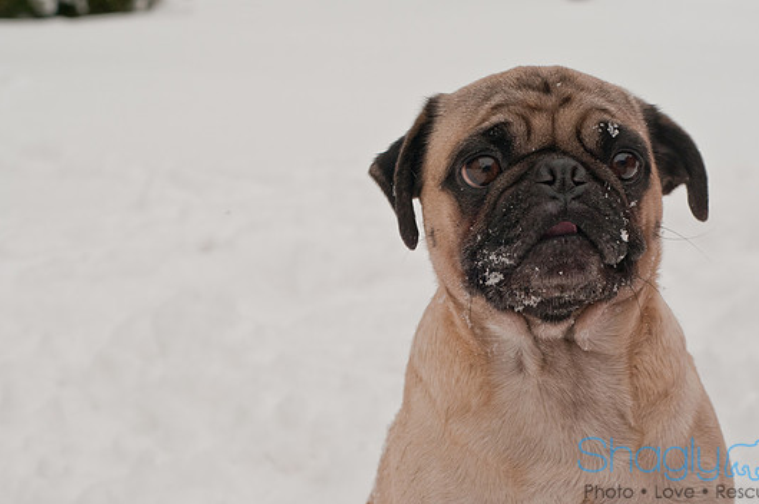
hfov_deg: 24.8
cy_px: 253
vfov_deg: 16.6
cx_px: 391
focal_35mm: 82
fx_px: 1727
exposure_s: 1/1250
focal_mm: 50
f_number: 5.6
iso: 200
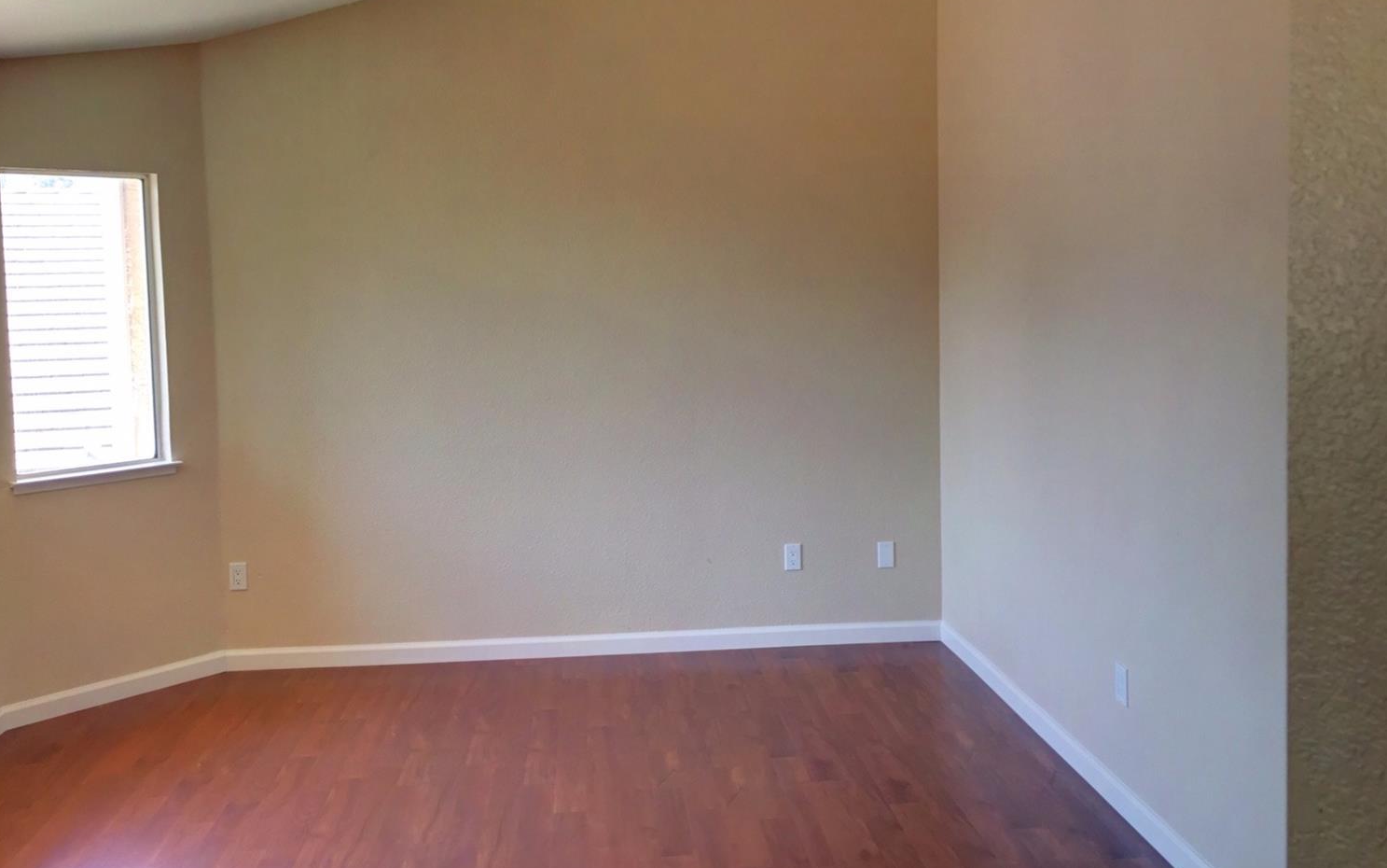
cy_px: 368
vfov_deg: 40.5
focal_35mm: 31
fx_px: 1172
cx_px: 689
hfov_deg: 61.2
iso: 25
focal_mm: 4.15
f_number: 2.2
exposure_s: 1/40
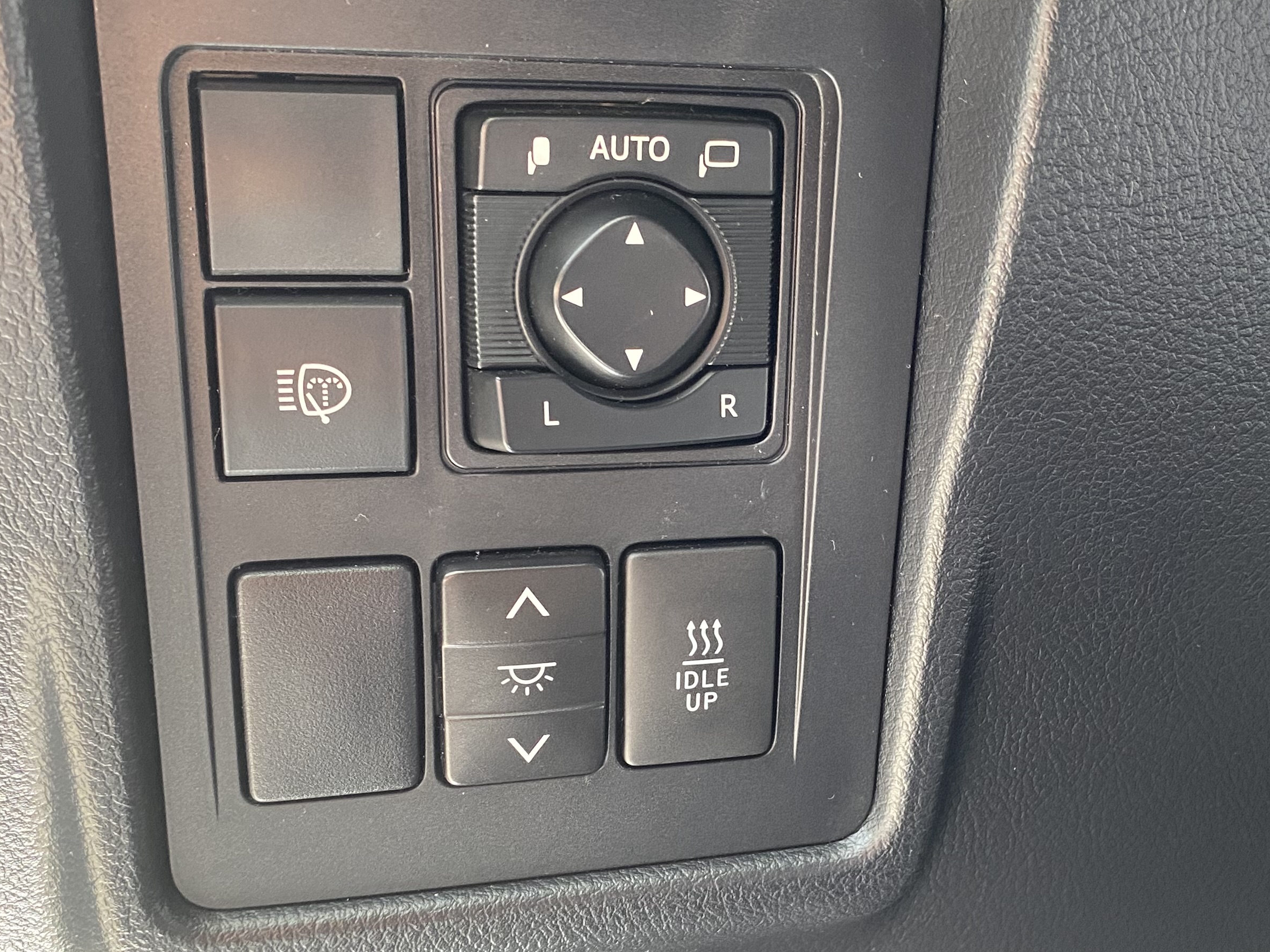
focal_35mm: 44
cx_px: 778
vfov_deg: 32.7
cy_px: 611
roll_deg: +4.9
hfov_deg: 42.7
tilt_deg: -12.0
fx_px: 1614
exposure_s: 1/60
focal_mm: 4.25
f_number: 1.8
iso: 250
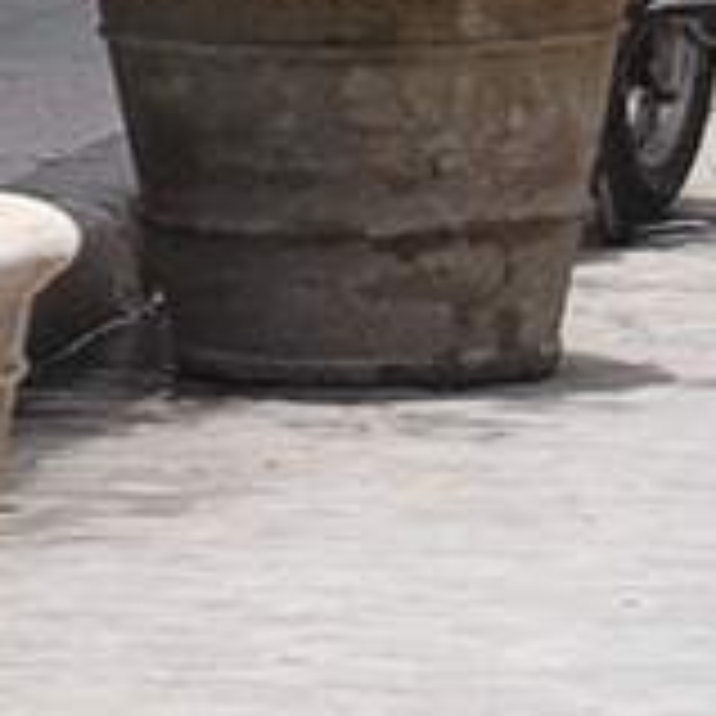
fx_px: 10548
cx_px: -1117
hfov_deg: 3.8
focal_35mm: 451
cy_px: -299
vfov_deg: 3.9
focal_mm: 55
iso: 200
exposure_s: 1/200
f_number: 7.1
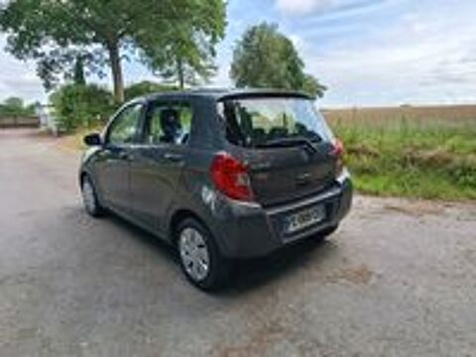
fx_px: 330
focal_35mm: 24
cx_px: 238
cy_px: 178
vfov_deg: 56.8
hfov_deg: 71.6
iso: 50
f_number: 1.7
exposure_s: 1/140
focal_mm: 5.24
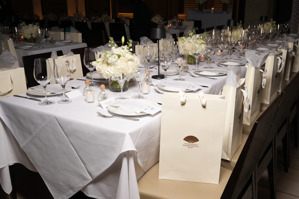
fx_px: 291
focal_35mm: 35
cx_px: 150
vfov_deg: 37.9
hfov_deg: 54.4
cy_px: 100
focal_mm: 35
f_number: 8
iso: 800
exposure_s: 1/200
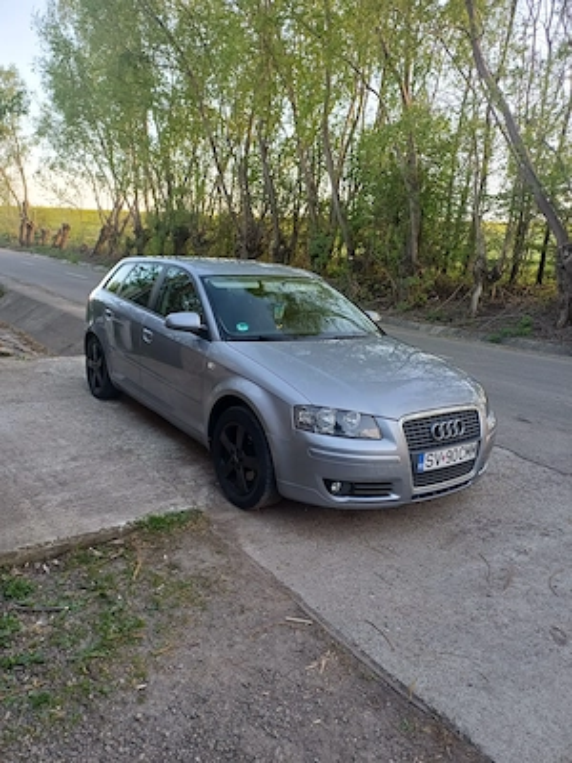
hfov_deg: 54.9
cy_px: 382
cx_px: 286
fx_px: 551
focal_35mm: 25
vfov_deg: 69.4
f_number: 1.8
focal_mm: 4.65
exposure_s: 1/100
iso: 64
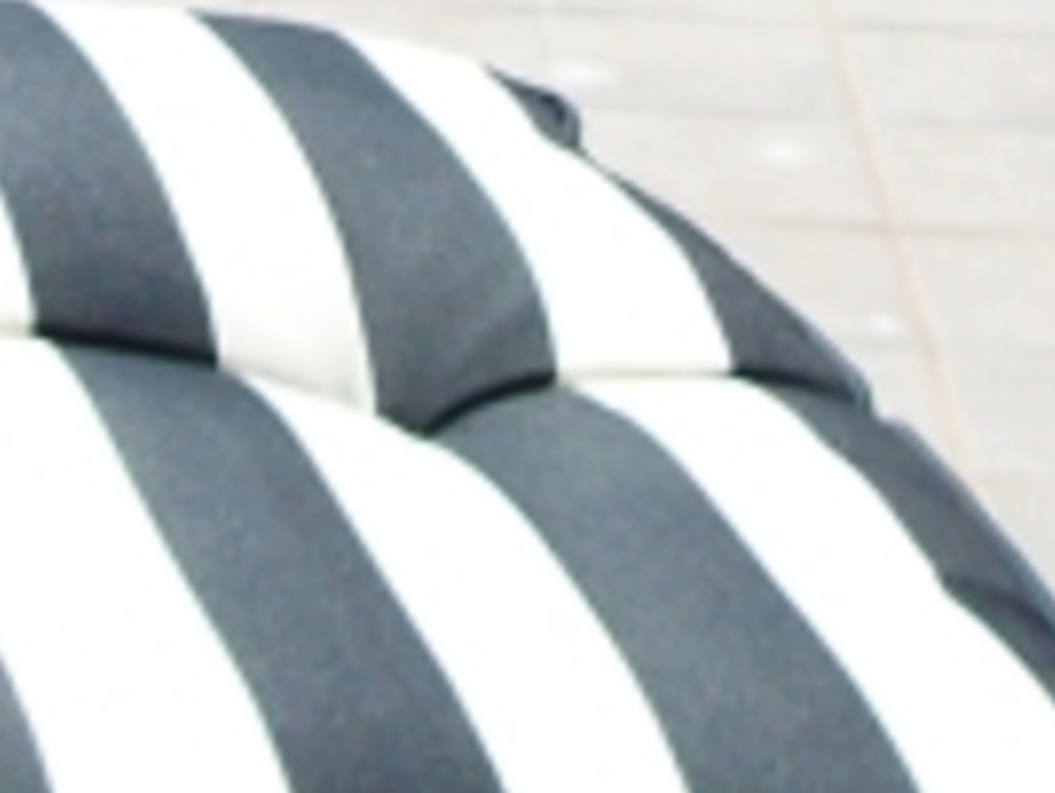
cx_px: 123
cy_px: -512
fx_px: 5093
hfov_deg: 11.8
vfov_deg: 8.6
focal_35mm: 167
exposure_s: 1/800
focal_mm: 5.8
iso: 80
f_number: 4.3
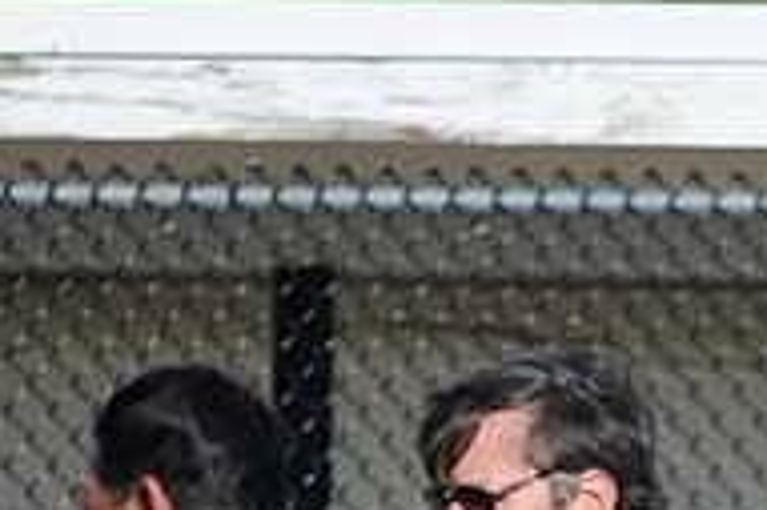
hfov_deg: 1.5
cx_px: 831
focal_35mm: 1365
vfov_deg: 1.0
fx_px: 29056
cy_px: 729
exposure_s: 1/2000
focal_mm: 300
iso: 200
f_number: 4
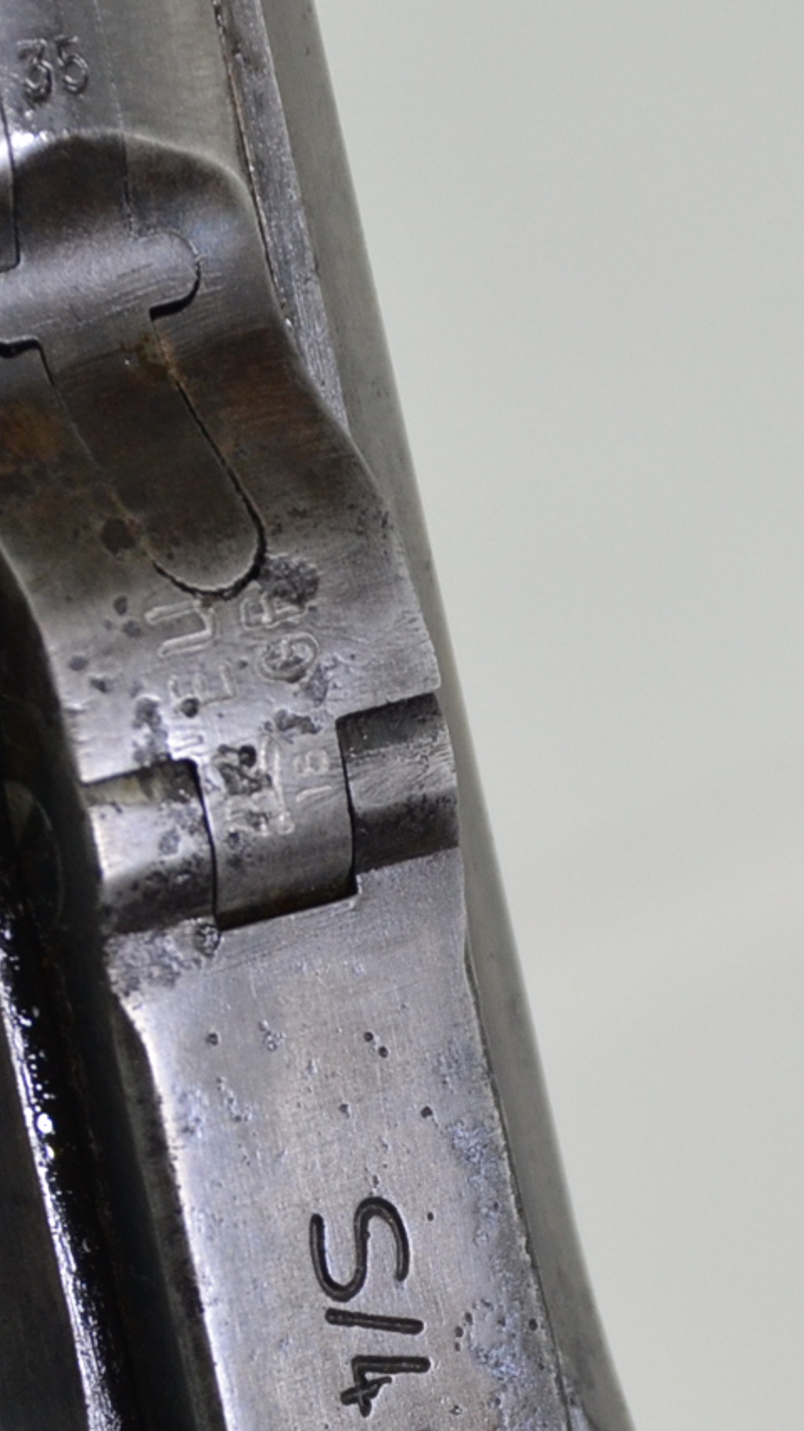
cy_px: 1352
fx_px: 21446
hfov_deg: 2.1
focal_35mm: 566
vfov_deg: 3.8
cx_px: 375
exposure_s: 1/250
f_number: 5.6
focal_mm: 125
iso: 800
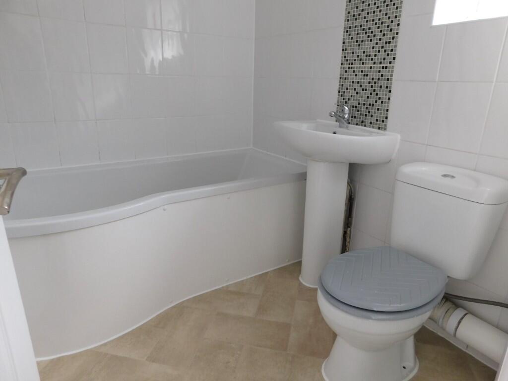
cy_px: 190
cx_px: 254
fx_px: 338
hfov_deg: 73.9
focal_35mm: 23
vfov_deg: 58.9
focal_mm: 4
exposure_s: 1/50
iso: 125
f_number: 3
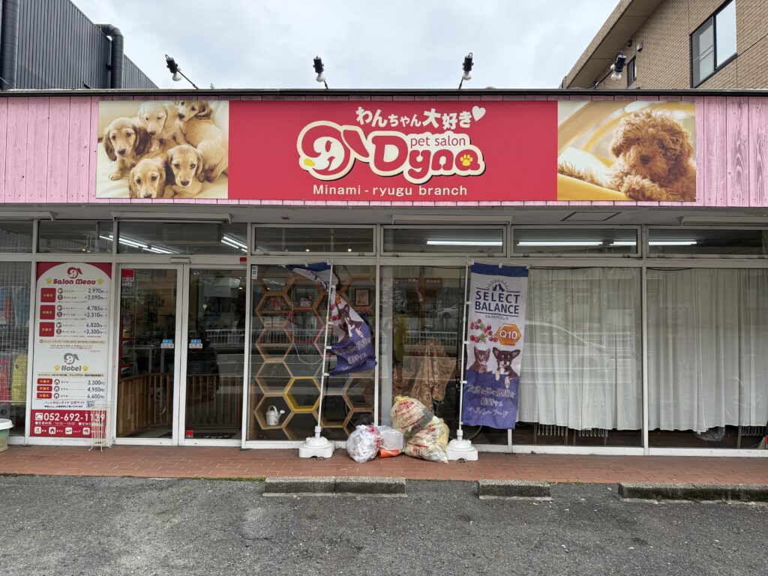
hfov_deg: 71.6
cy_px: 288
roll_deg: -0.4
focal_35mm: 24
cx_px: 384
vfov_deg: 56.8
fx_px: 532
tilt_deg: +2.0
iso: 100
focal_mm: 6.76
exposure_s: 1/2053
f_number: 1.78
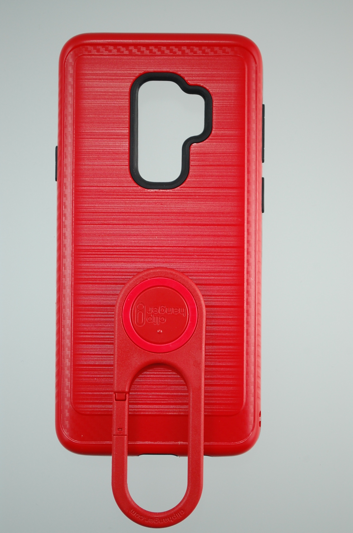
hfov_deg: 16.5
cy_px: 266
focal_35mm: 82
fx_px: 1218
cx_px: 176
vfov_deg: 24.7
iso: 450
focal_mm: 55
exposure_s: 1/30
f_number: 5.6
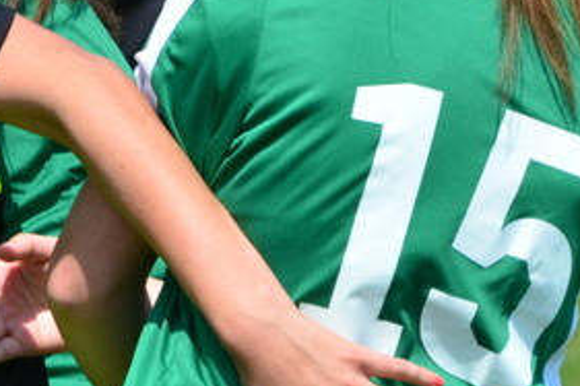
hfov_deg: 1.3
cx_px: 213
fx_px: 25762
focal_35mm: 1600
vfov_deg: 0.9
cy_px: 160
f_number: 10
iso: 500
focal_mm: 300
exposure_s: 1/800
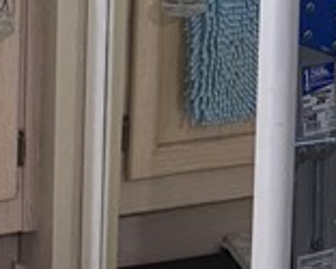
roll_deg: -0.1
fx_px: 1532
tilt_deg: -6.4
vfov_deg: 9.1
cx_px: 125
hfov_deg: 12.5
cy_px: -351
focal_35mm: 154
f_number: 1.78
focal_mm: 6.76
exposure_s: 1/120
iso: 200
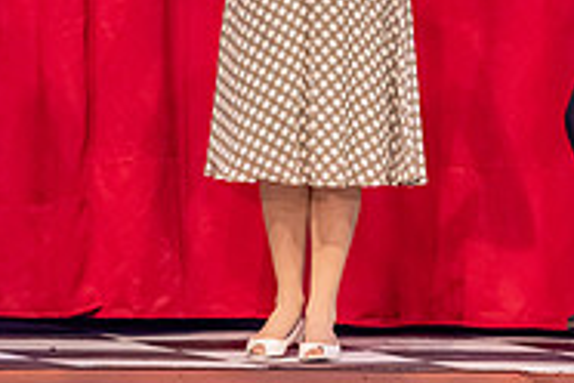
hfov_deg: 3.8
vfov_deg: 2.5
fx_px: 8721
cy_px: -153
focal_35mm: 547
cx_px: 410
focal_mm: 175
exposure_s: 1/200
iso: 3200
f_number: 3.2
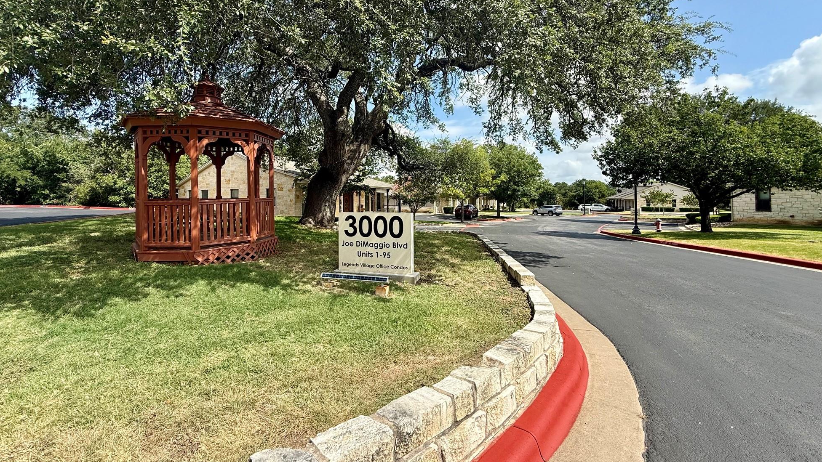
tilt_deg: +1.5
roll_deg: -0.2
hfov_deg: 99.3
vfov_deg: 66.7
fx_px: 349
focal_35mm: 16
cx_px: 396
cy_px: 193
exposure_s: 1/1339
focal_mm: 2.22
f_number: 2.2
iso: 50
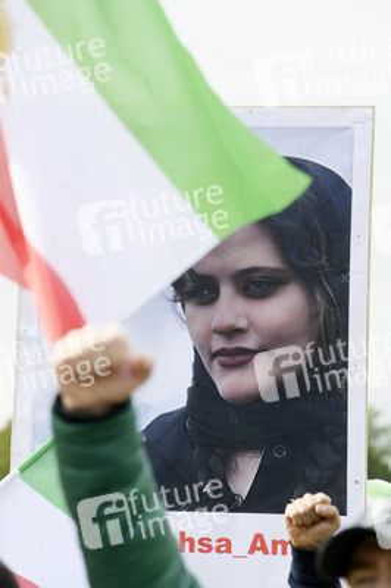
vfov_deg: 8.2
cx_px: 196
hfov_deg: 5.5
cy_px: 294
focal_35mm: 250
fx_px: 4080
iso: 800
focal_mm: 250
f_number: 10
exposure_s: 1/500
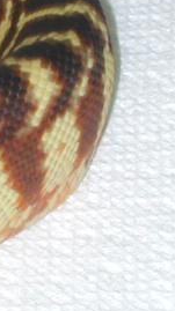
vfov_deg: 4.7
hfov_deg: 2.6
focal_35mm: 461
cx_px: -362
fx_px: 3809
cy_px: 133
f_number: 8
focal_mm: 16.8
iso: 100
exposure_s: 1/59.9
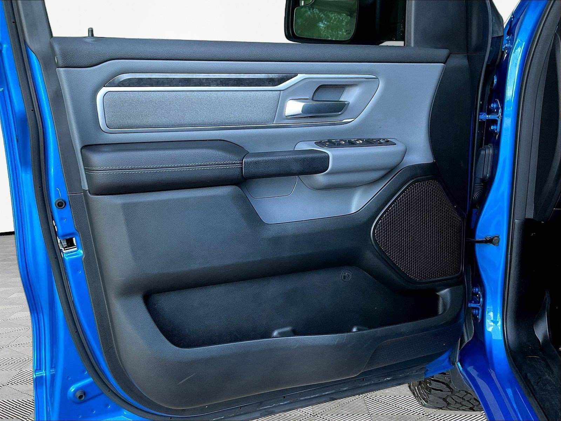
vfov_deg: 48.2
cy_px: 210
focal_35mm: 29
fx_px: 470
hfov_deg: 61.7
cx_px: 280
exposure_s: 1/115
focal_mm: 3
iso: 64
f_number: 1.8
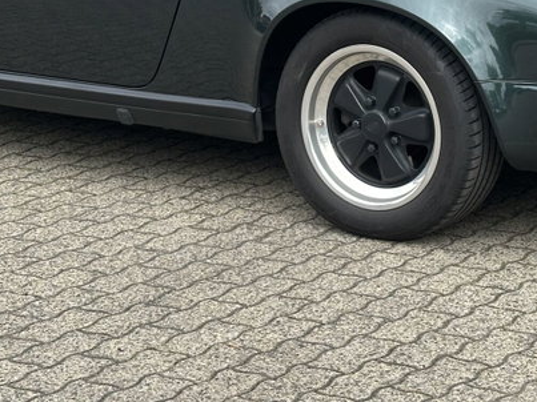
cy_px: 8
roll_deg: -0.6
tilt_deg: -8.6
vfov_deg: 12.0
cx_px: 316
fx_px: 1892
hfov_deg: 16.1
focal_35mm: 122
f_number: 1.78
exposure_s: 1/1667
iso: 64
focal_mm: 6.86
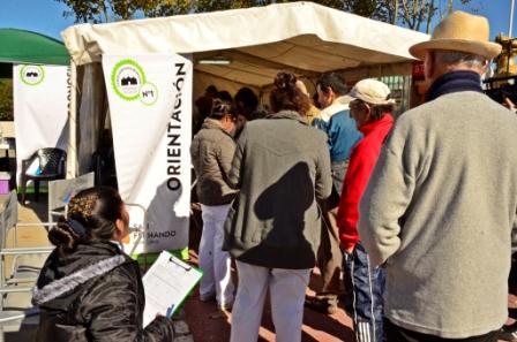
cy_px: 171
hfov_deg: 57.3
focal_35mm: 33
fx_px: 473
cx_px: 258
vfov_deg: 39.8
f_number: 22
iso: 800
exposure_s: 1/200
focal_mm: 22
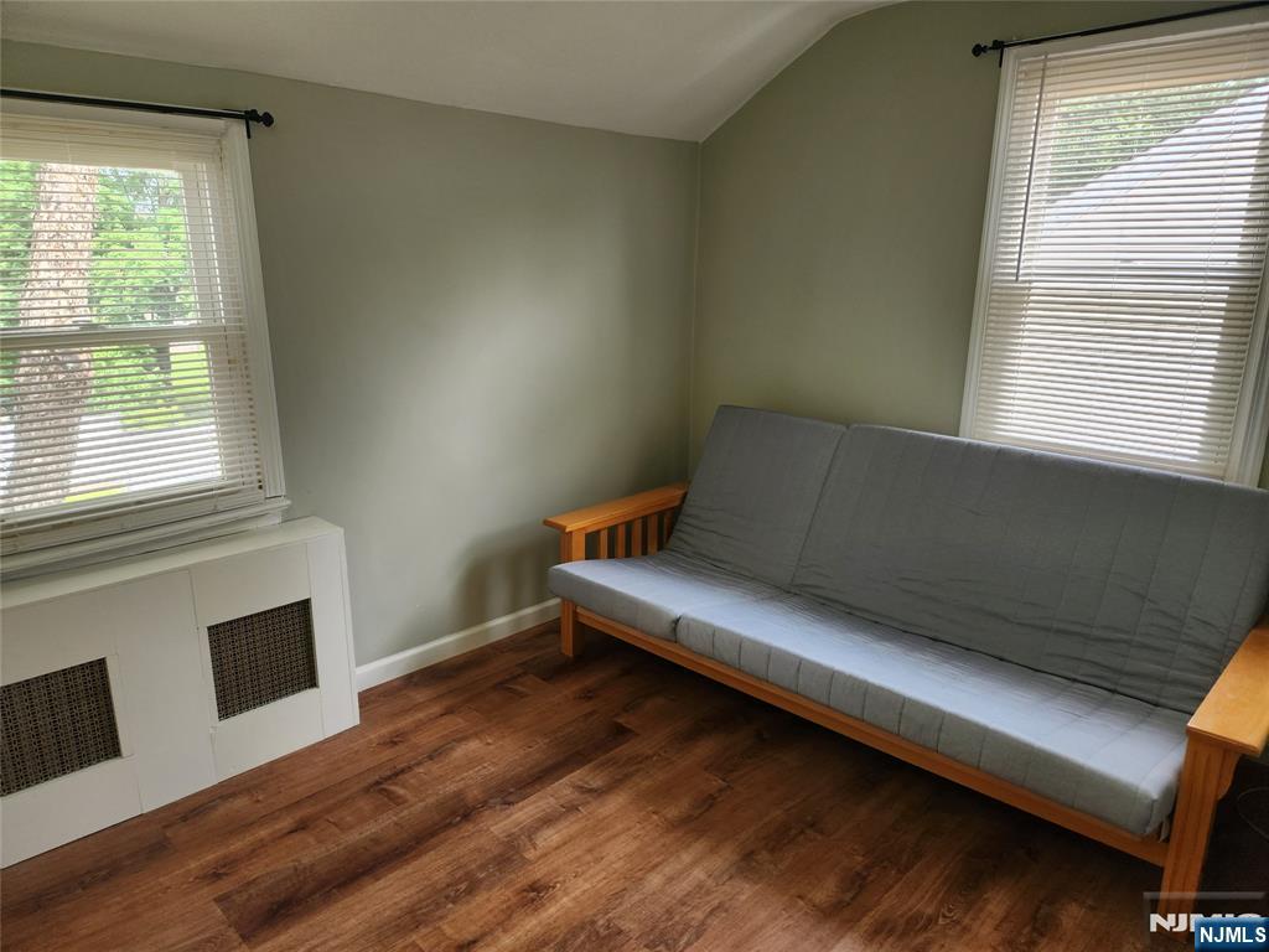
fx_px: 843
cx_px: 634
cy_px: 476
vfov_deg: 58.9
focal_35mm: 23
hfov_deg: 73.9
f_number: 1.8
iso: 80
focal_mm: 5.4
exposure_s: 1/120
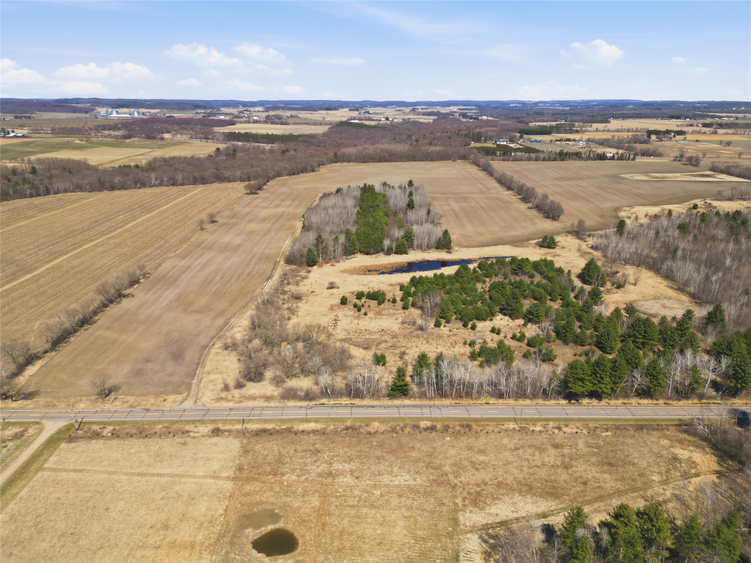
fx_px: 521
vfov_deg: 56.8
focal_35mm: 24
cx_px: 376
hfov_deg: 71.6
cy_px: 282
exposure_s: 1/350
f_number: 1.7
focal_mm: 6.7
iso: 100
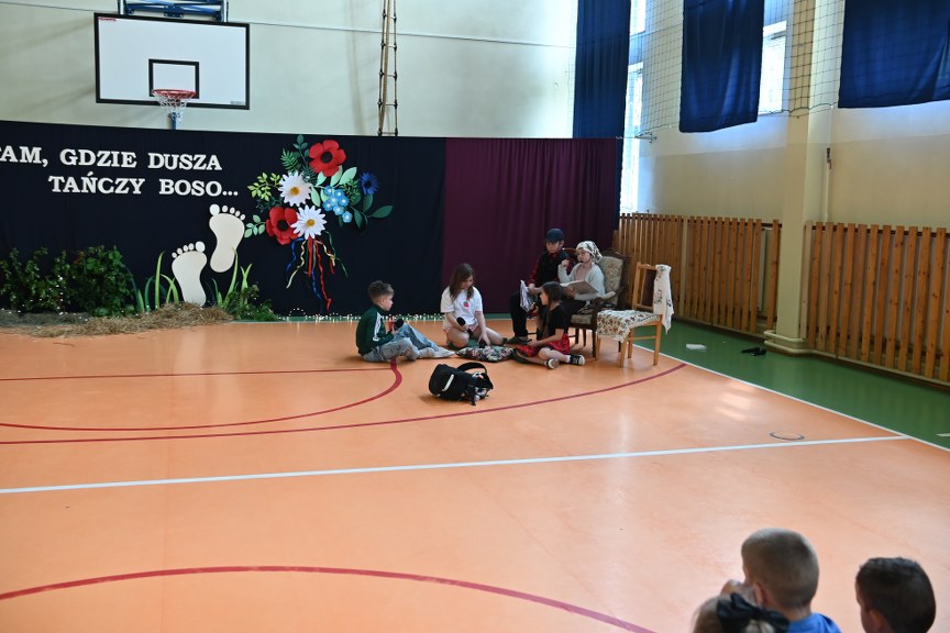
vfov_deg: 38.9
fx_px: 897
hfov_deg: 55.8
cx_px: 475
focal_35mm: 34
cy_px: 316
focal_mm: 23
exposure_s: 1/125
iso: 560
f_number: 2.8
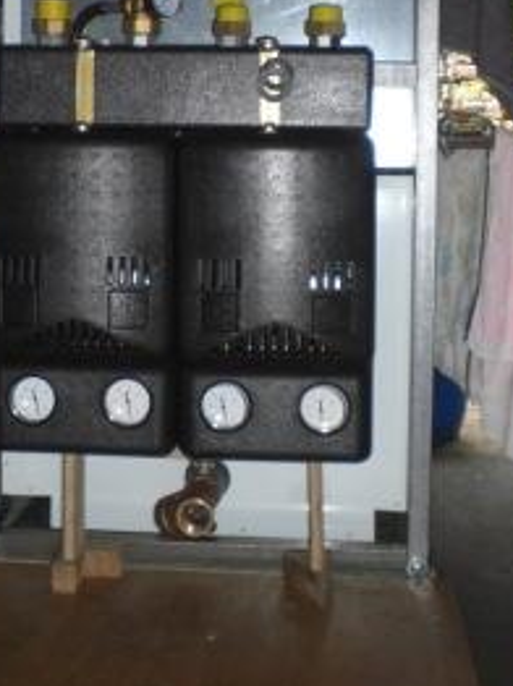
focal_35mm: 65
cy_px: 175
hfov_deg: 22.3
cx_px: 113
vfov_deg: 29.4
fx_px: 1286
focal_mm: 6.3
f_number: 3.1
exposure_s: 1/60
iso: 100
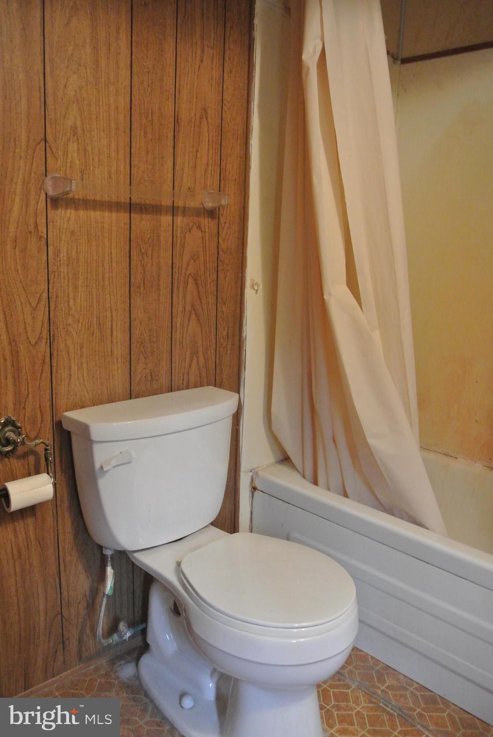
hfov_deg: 45.1
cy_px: 368
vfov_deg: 63.6
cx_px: 246
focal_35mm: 29
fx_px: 594
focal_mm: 11
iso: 1800
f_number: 3.5
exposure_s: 1/30
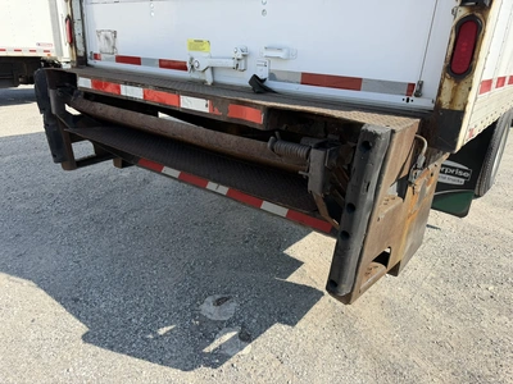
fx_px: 356
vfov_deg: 56.8
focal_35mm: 24
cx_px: 256
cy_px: 192
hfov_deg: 71.6
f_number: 1.78
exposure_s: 1/2053
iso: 80
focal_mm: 6.76
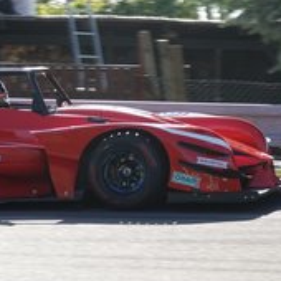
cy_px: 175
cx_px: 13
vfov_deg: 5.8
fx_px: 2783
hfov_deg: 5.8
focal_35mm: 303
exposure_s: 1/800
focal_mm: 49.51
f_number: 4
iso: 200
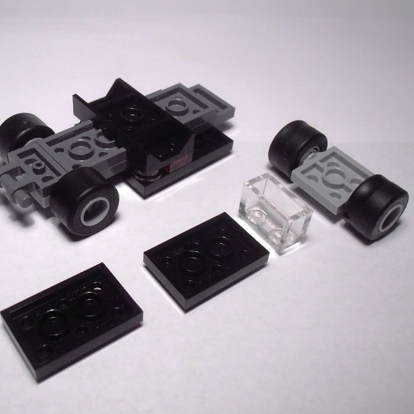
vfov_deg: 38.3
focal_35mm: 44
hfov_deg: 38.2
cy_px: 208
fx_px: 595
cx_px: 168
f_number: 3.9
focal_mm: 6.61
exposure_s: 1/50
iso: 80
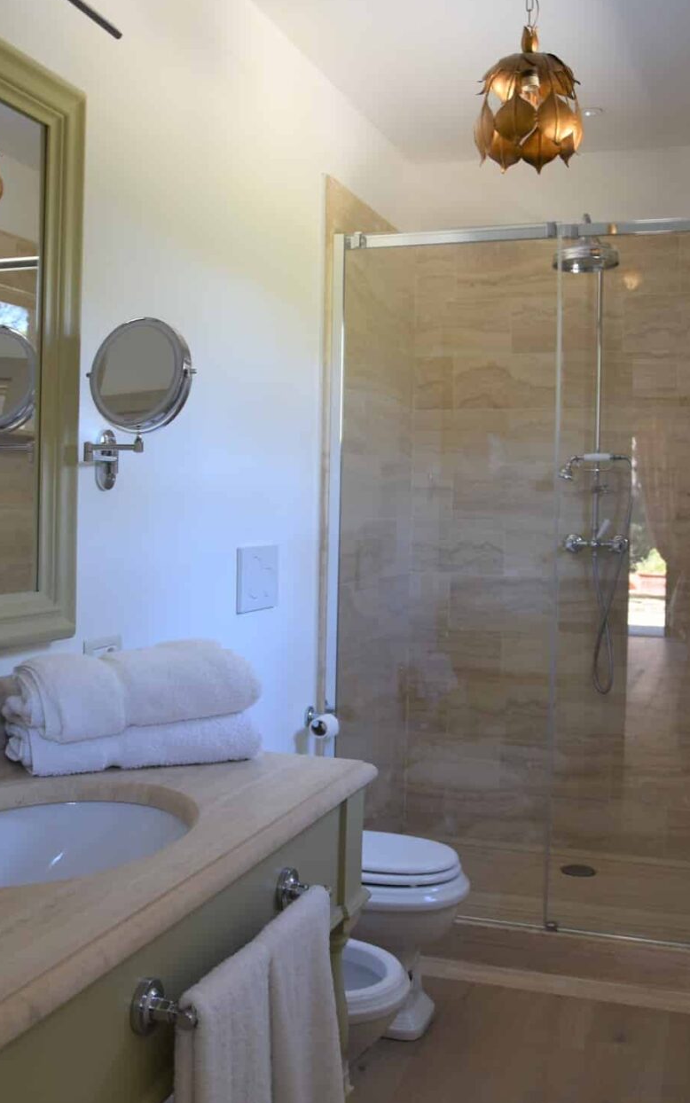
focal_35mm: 40
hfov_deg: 32.3
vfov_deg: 49.6
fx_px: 1192
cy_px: 519
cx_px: 330
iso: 125
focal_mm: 21
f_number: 3.8
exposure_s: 1/20
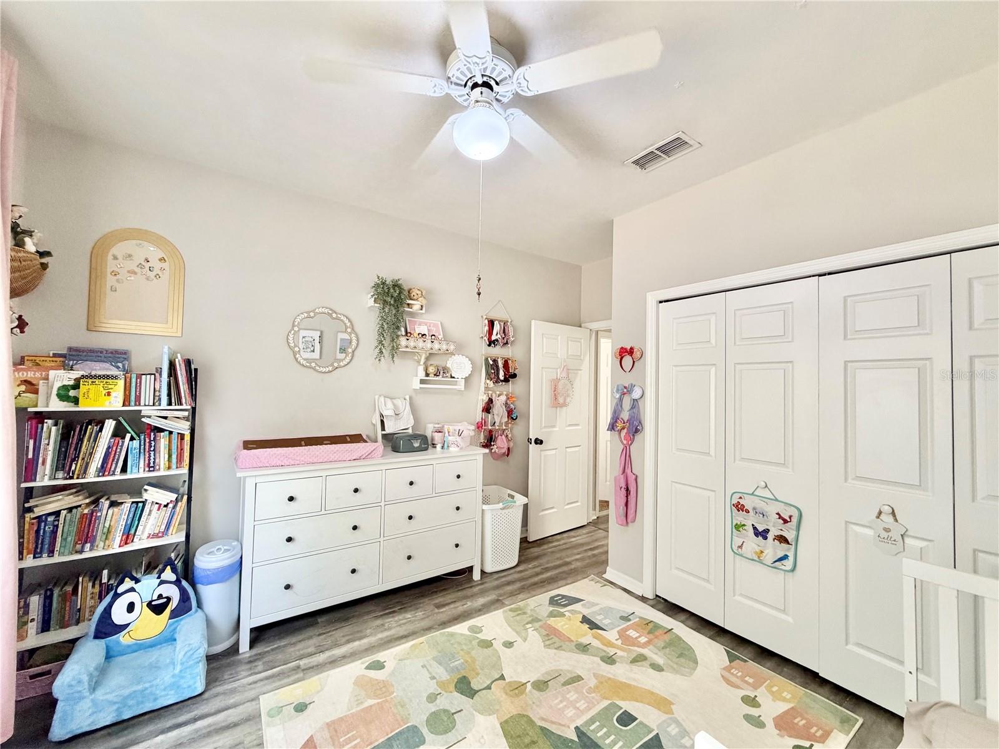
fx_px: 404
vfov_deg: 85.7
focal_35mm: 14
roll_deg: -0.7
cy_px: 374
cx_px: 500
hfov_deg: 102.1
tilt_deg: +0.7
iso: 320
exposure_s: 1/72
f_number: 2.2
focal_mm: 2.22
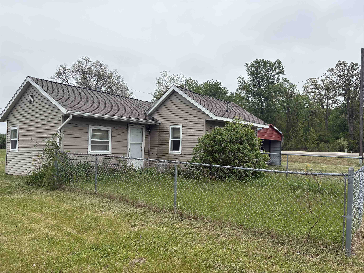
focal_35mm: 26
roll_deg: +0.0
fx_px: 273
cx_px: 182
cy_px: 136
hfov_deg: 67.3
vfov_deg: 53.1
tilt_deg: +1.1
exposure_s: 1/1175
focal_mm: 5.96
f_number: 1.6
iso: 50
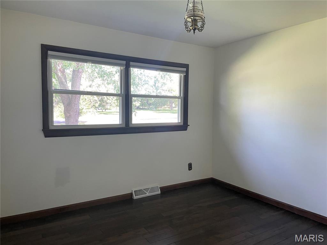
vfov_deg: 53.1
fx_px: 246
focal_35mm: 26
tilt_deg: -3.8
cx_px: 164
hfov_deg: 67.3
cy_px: 122
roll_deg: -0.7
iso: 125
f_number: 1.6
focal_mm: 4.2
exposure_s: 1/80
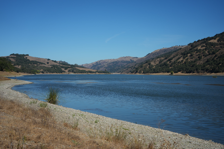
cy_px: 74
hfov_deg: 39.6
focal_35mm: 50
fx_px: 311
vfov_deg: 27.0
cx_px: 112
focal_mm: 50
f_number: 4.5
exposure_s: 1/2500
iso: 200
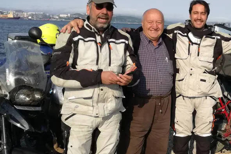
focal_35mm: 57
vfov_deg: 23.6
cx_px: 210
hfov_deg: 33.2
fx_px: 366
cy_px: 45
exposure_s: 1/1264
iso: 50
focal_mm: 3.79
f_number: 2
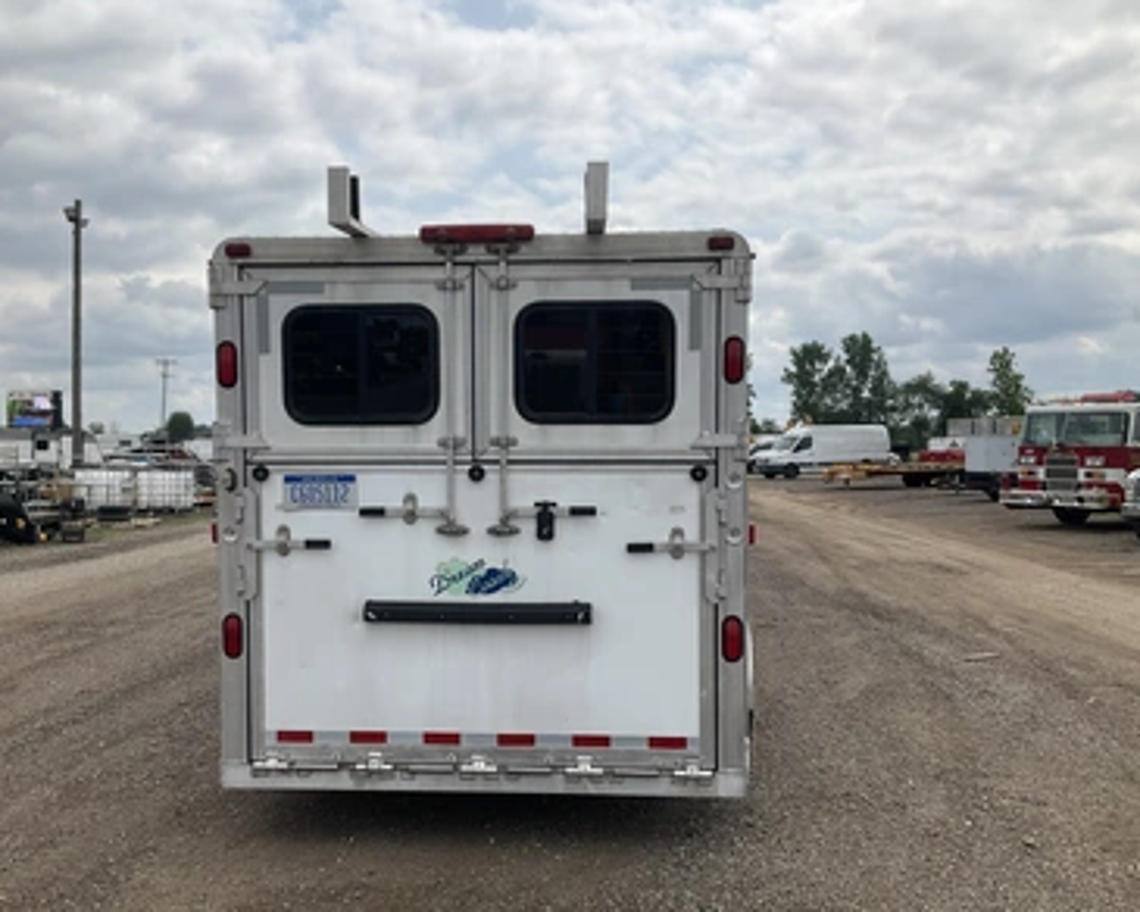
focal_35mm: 31
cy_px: 450
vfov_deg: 47.1
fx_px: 1046
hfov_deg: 57.1
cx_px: 522
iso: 25
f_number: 1.8
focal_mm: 3
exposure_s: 1/3125
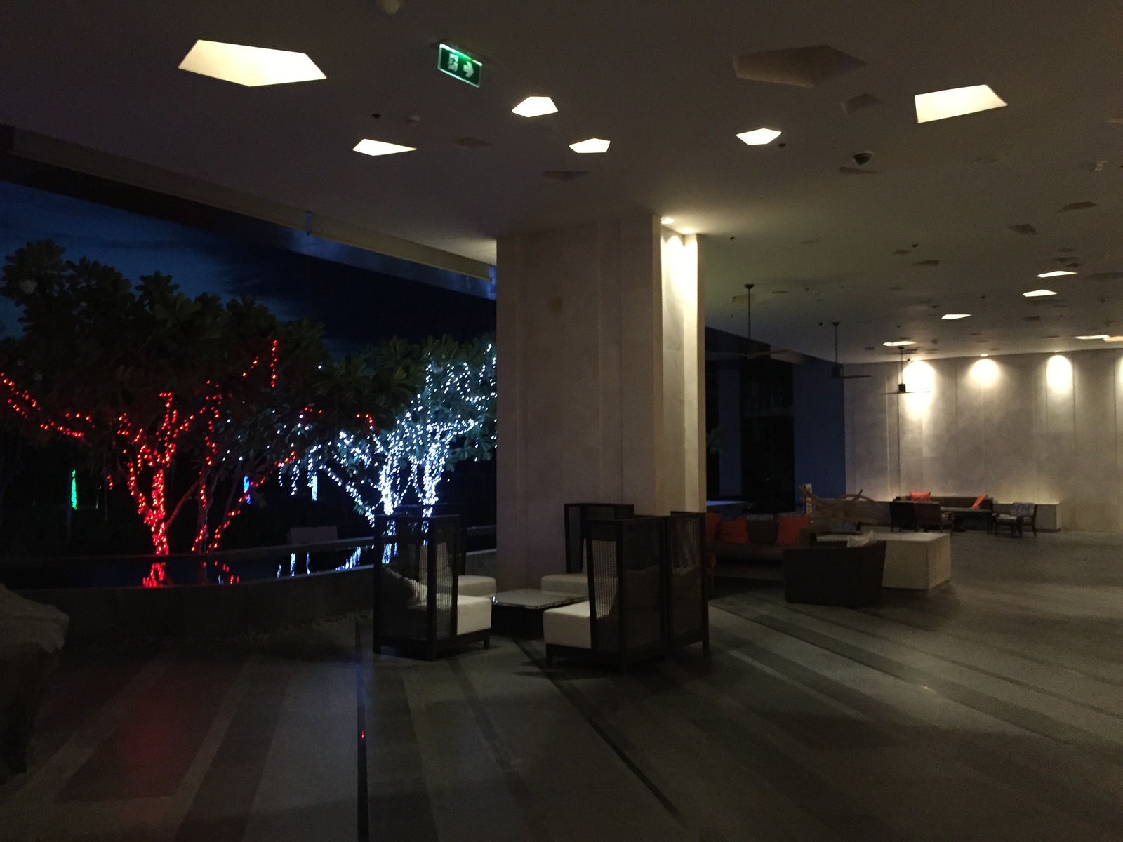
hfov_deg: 61.7
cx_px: 562
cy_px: 421
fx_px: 941
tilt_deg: +3.5
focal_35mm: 29
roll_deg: +0.4
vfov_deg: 48.2
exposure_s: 1/17
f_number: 2.2
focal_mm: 4.15
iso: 320
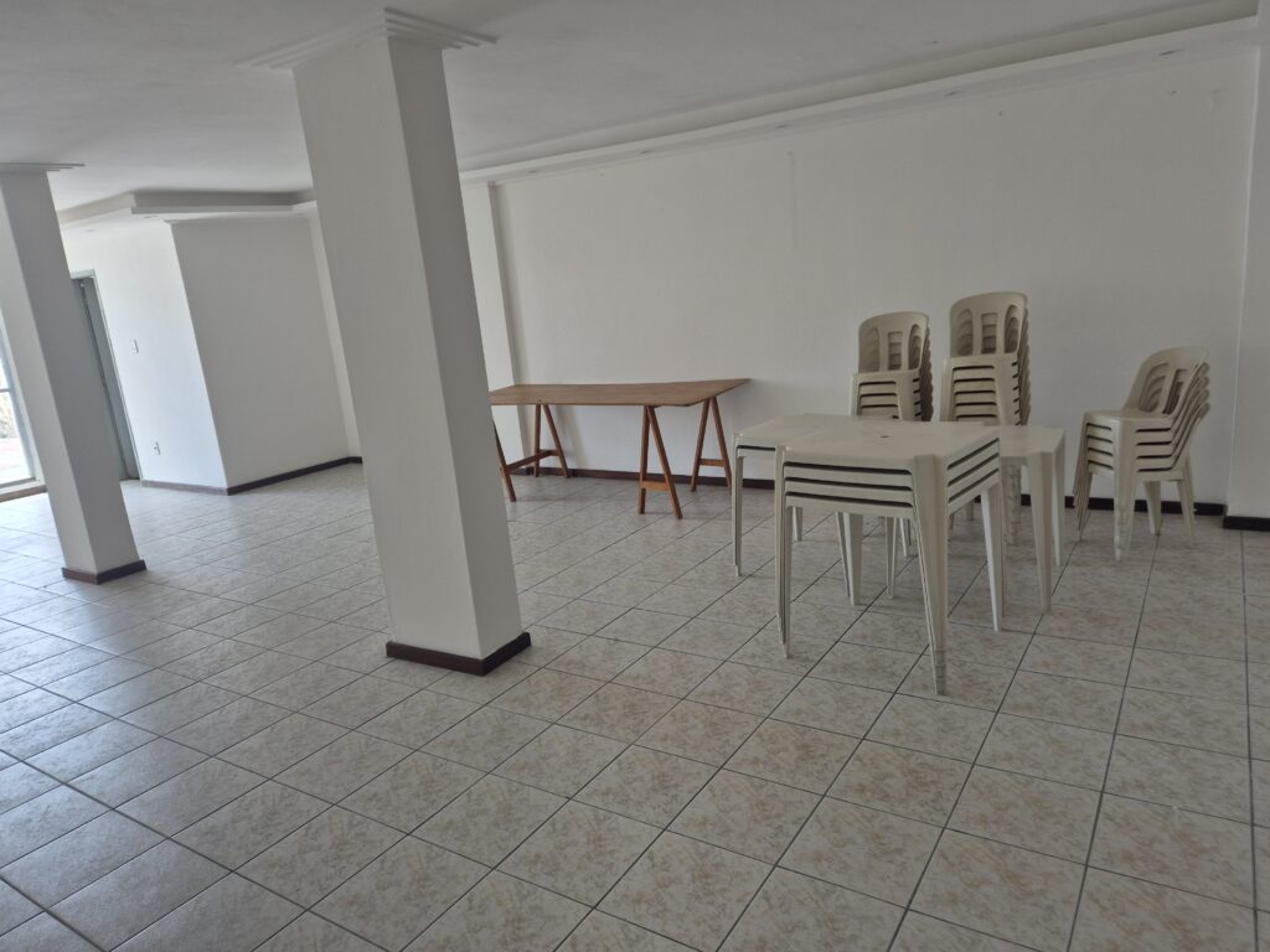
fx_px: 844
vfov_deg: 58.9
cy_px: 476
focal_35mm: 23
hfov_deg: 73.9
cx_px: 635
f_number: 1.8
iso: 40
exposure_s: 1/180
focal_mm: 5.4
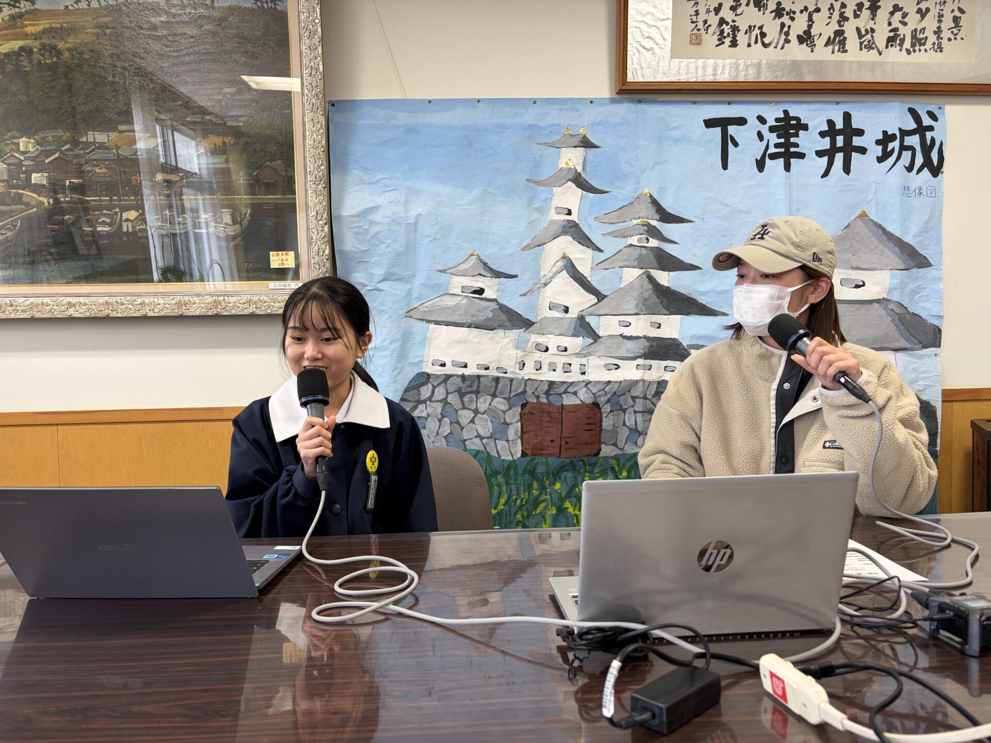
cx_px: 496
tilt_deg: -1.6
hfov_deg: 67.3
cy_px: 372
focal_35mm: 26
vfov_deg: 53.1
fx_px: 744
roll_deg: +1.2
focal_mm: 5.96
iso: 80
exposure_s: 1/120
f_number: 1.6
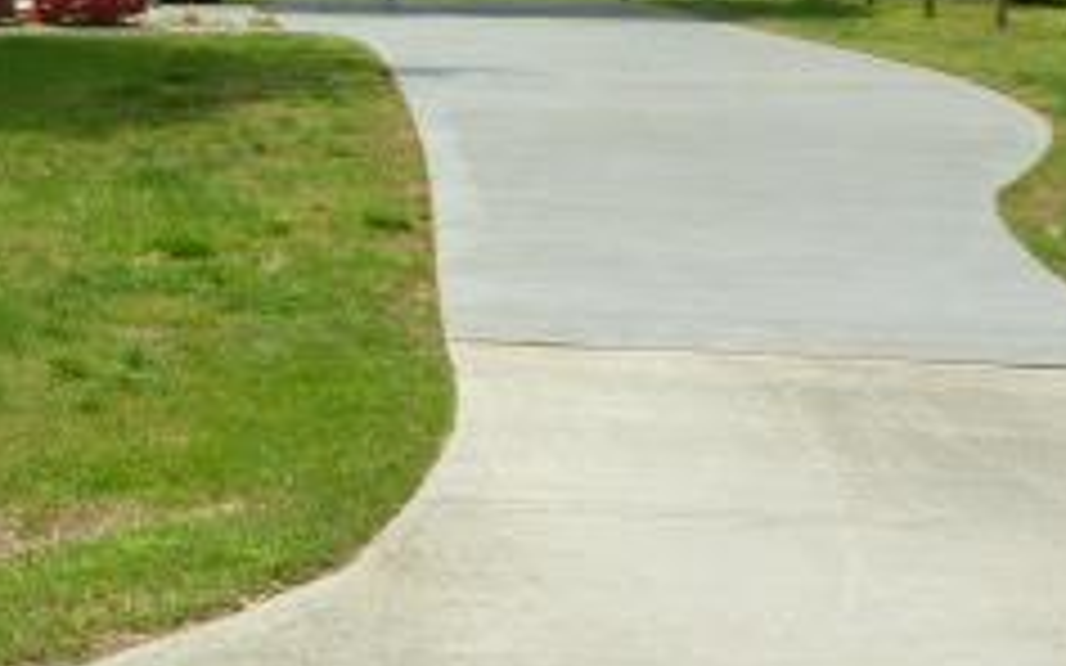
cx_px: -315
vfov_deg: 15.4
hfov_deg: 22.4
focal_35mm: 83
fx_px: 2411
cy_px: -36
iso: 80
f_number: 4.5
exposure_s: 1/500
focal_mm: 4.1
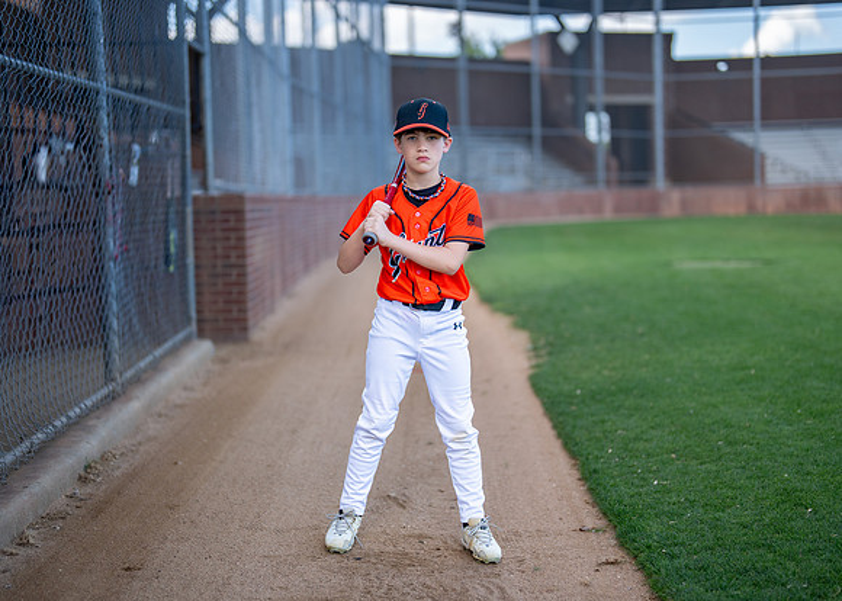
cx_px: 418
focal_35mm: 56
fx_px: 1341
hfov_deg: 34.9
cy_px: 312
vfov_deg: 25.3
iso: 125
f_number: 1.2
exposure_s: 1/2000
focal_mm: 50
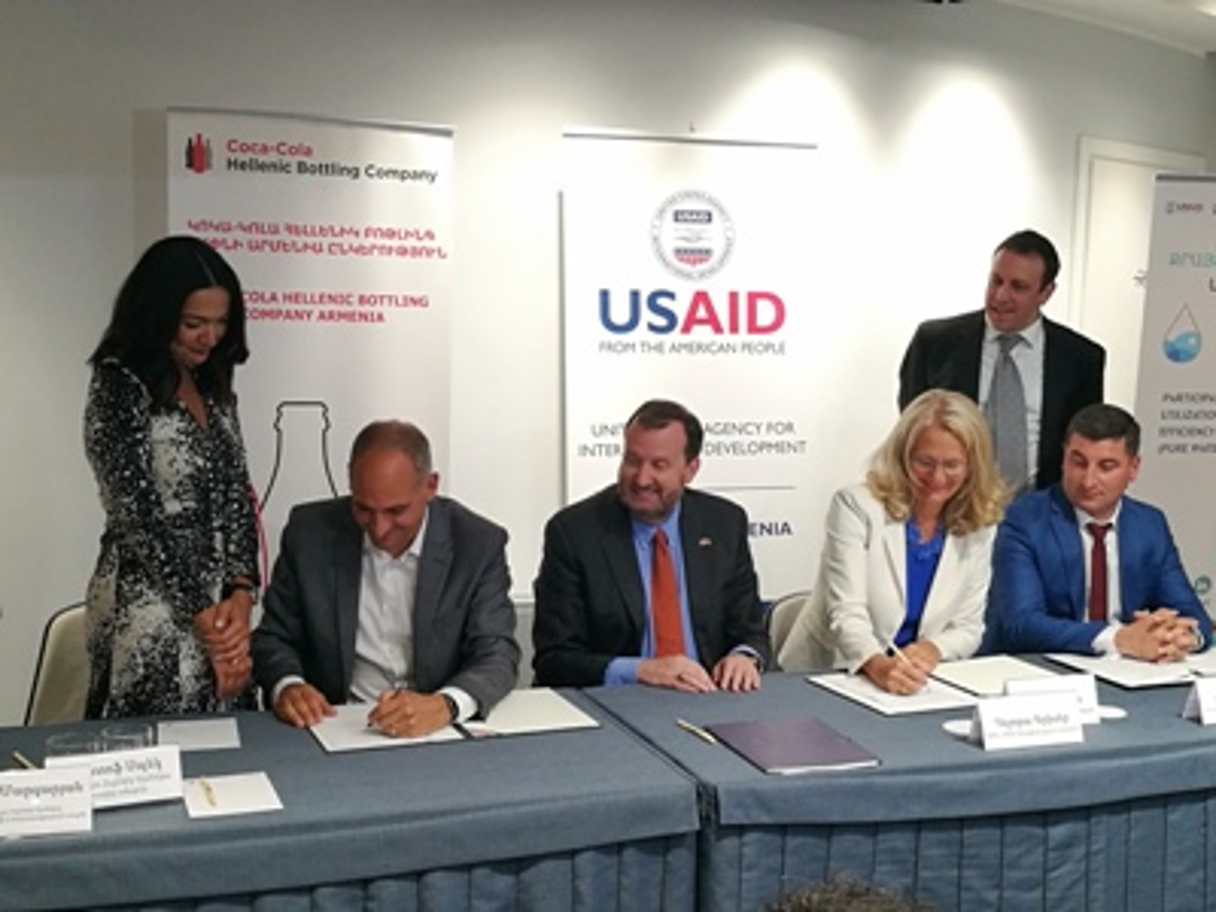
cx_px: 608
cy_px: 456
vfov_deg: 32.9
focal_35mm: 44
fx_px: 1546
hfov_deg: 42.9
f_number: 2.2
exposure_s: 1/50
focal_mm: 4.5
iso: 160
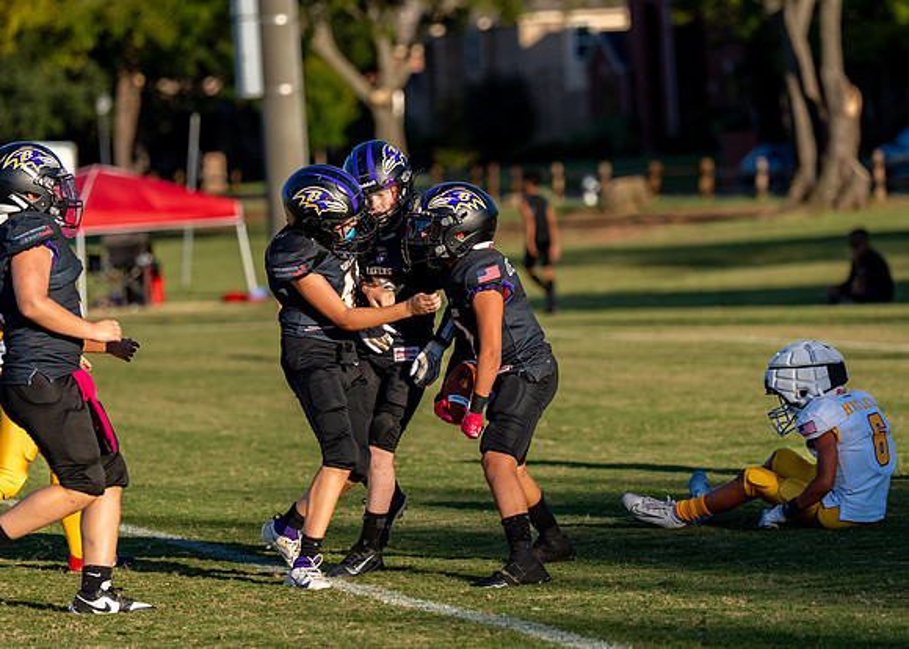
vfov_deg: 7.4
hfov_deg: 10.3
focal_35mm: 195
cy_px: 320
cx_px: 470
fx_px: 5024
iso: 160
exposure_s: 1/3200
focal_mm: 145
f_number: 2.8
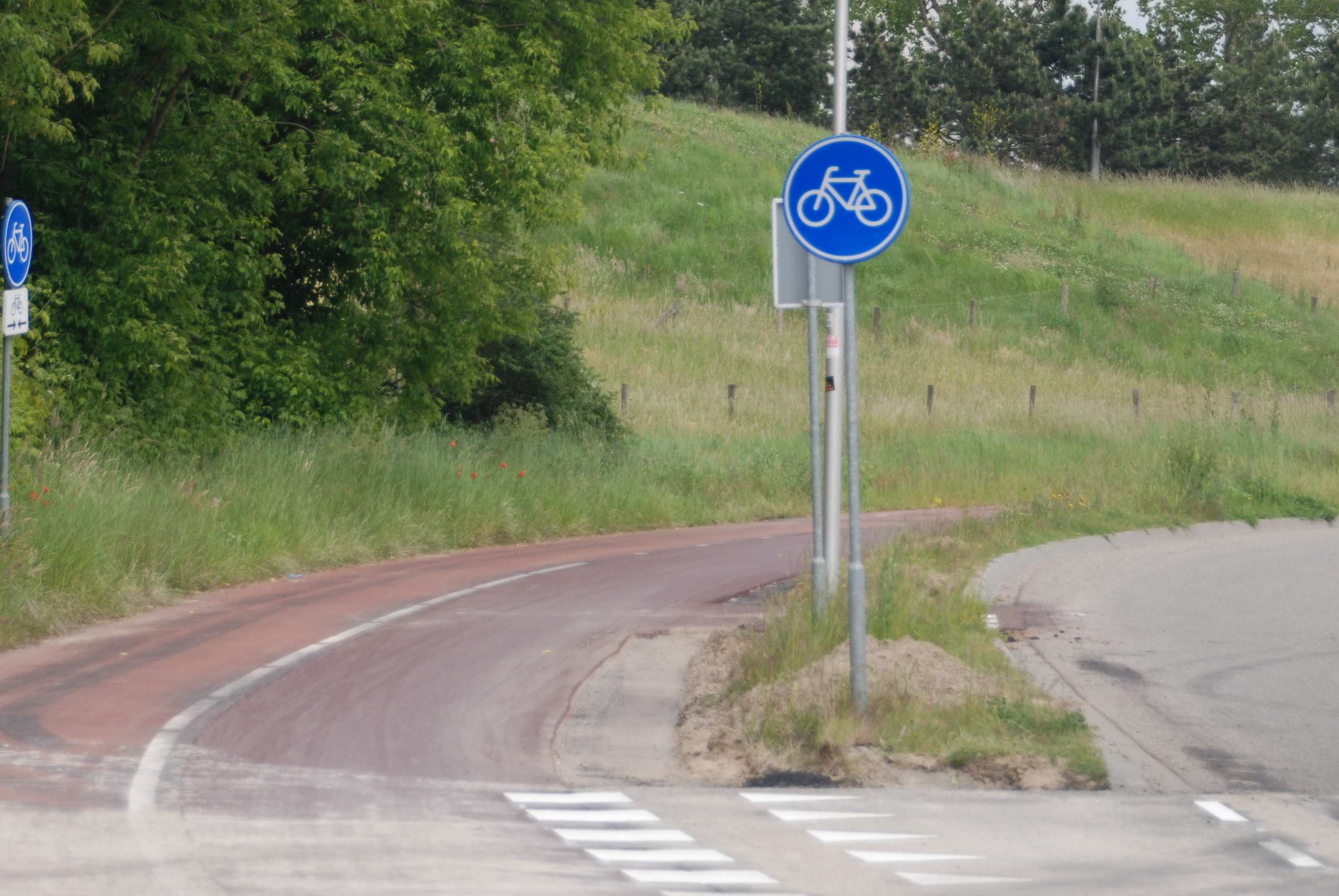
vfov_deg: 7.6
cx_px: 685
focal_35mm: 181
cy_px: 404
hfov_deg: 11.3
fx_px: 6740
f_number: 5.6
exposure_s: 1/500
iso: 200
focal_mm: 90
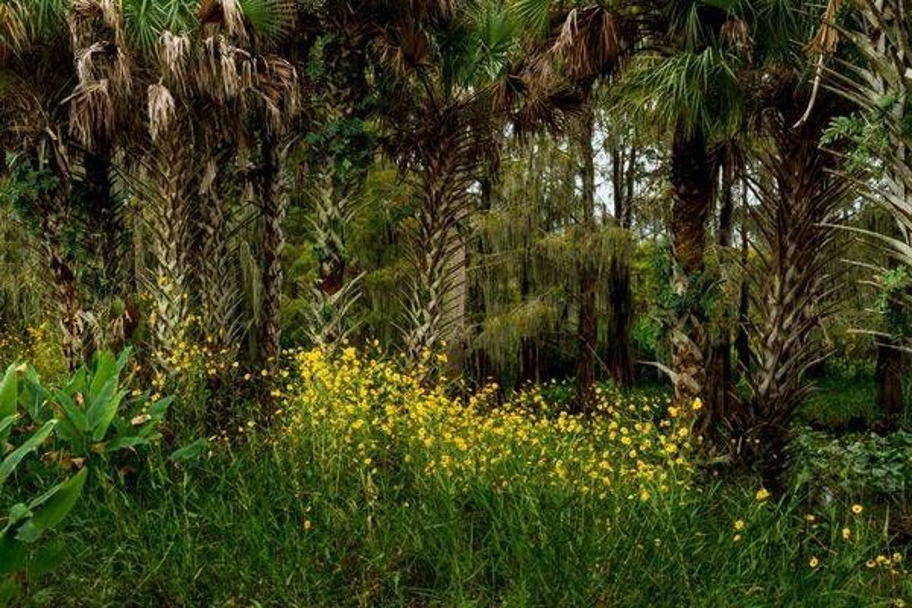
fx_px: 1171
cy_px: 356
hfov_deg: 42.4
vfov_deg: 29.1
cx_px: 364
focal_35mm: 46
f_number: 11
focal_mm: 45
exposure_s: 1/105
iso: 500
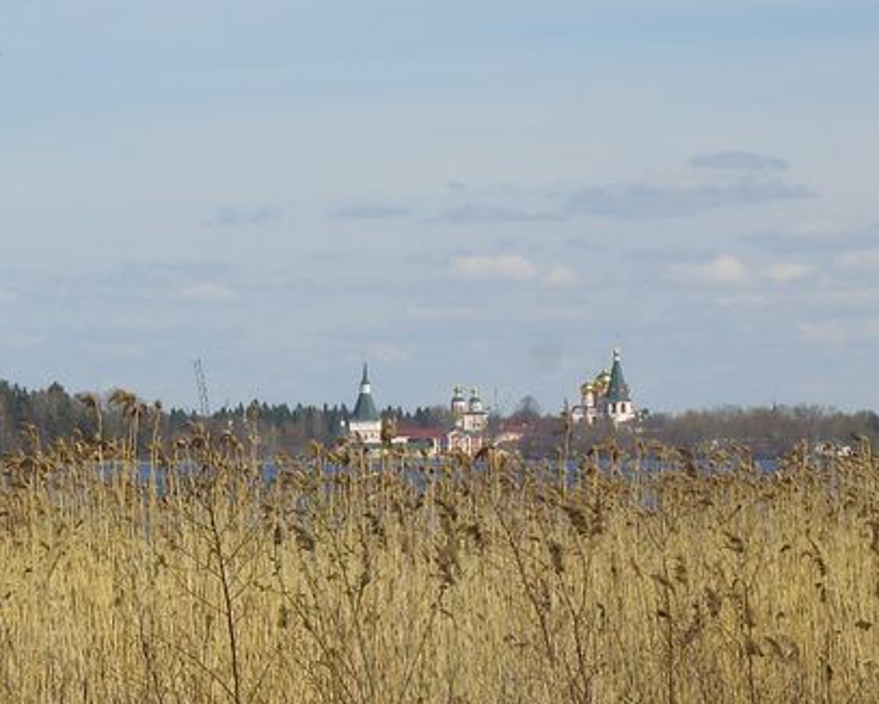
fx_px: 6403
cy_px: 543
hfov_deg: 7.9
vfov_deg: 6.3
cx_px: 527
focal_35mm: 246
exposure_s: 1/250
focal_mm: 23.7
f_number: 7.4
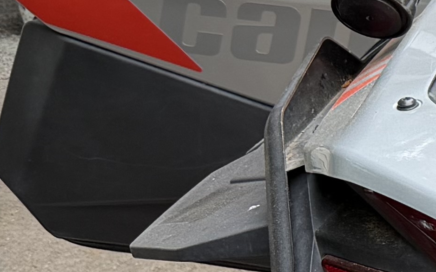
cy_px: 288
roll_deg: -2.1
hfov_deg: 10.7
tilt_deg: -14.1
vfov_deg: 8.4
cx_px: 1174
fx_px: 1842
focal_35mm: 155
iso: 80
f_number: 1.78
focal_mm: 6.76
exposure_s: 1/197
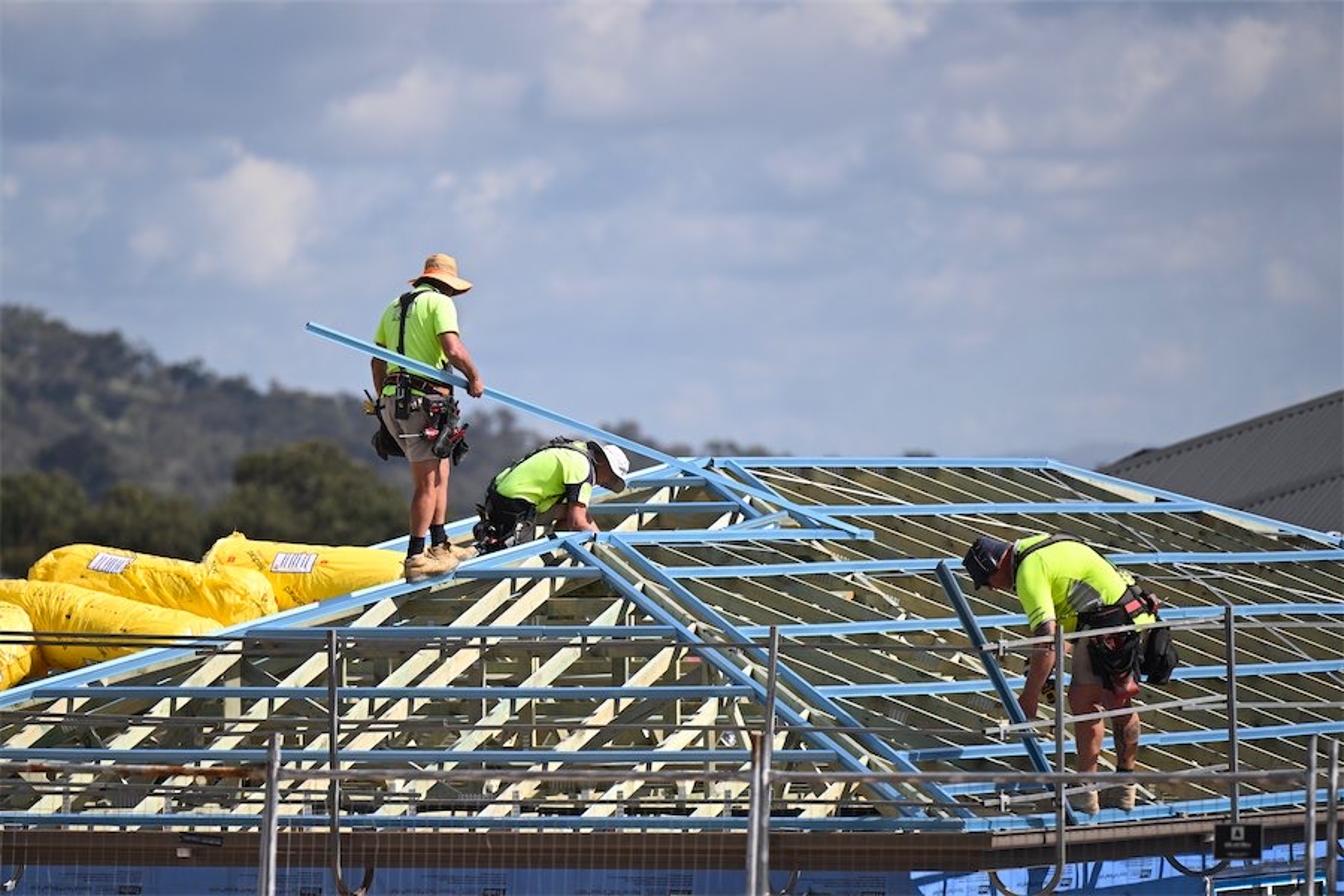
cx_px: 672
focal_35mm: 200
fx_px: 7466
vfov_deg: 6.9
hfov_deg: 10.3
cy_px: 448
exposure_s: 1/6400
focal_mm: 200
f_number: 2.8
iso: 250
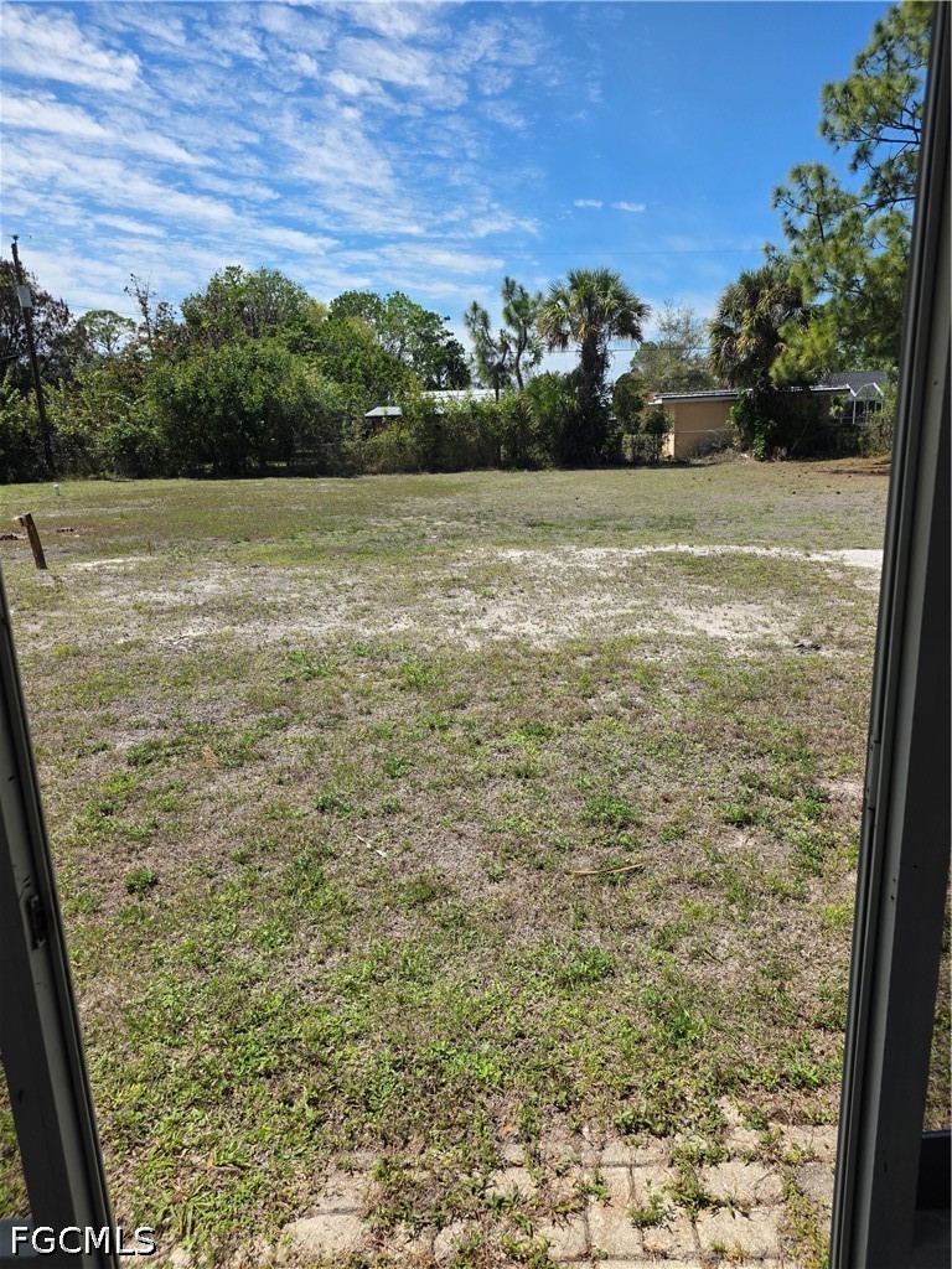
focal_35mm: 23
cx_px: 476
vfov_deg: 73.9
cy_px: 634
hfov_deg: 58.9
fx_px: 843
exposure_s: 1/7626
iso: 80
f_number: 1.7
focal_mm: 6.25
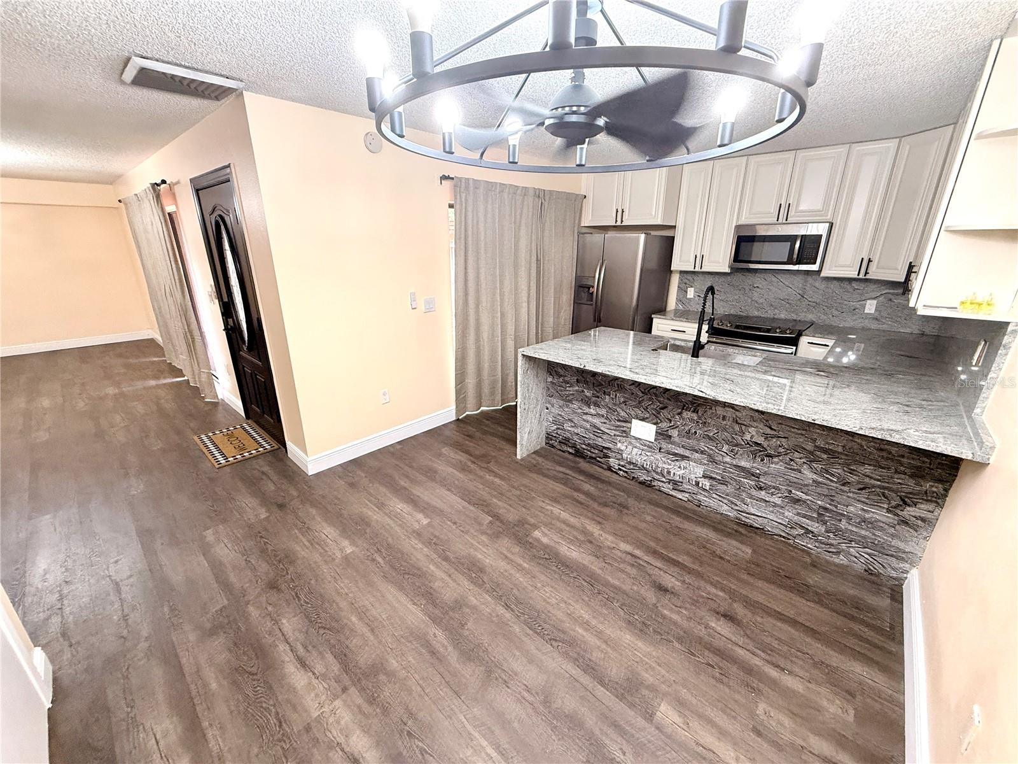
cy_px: 382
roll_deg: -1.1
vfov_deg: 85.7
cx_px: 509
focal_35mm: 14
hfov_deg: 102.1
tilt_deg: -18.5
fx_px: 412
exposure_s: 1/120
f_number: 2.2
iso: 250
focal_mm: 2.22
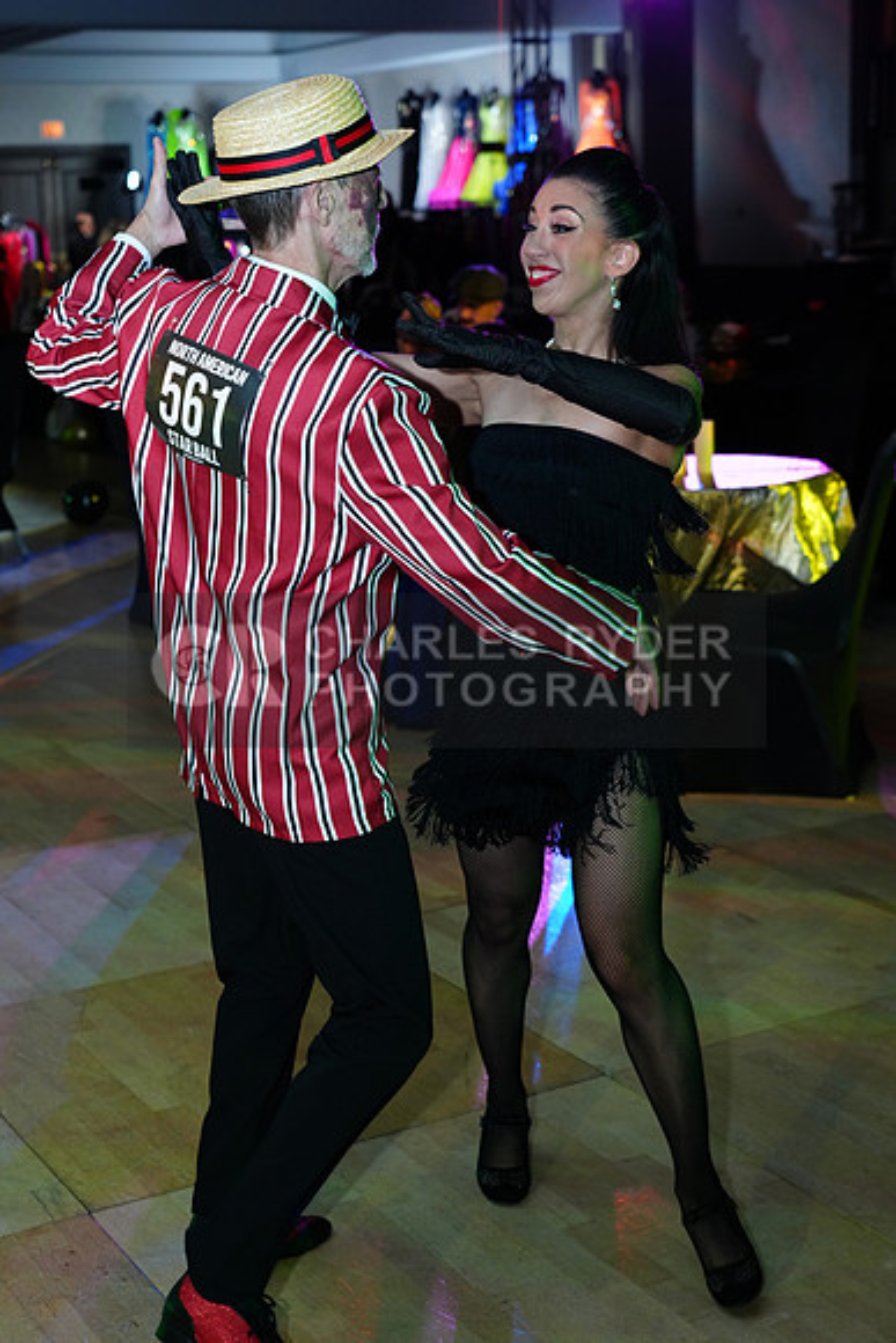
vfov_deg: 37.5
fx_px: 1977
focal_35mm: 53
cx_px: 448
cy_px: 672
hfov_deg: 25.5
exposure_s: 1/250
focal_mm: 53
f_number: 4.5
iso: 2000
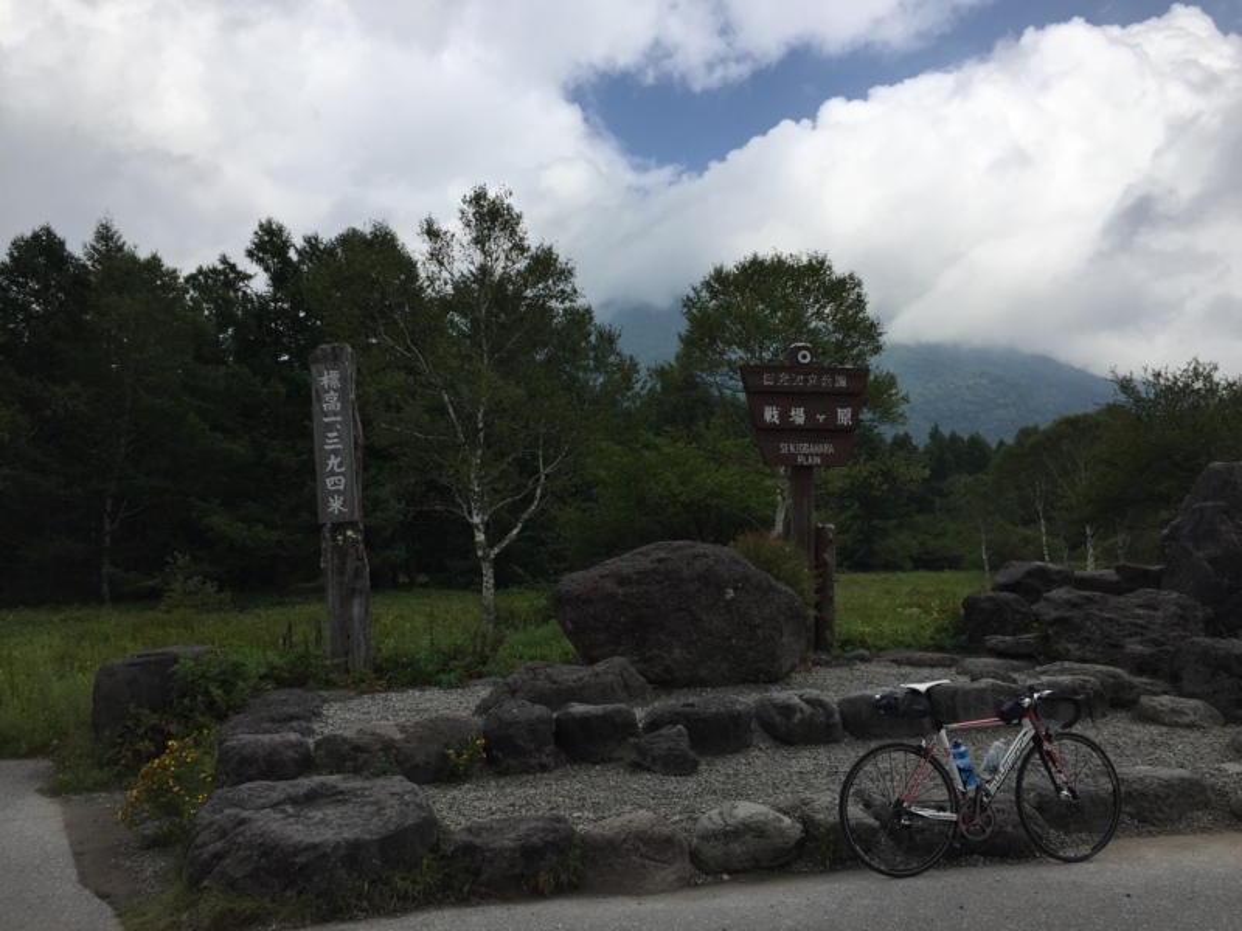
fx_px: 1041
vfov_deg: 48.2
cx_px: 621
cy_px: 466
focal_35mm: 29
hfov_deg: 61.7
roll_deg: +0.2
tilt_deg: +4.6
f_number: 2.2
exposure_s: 1/3300
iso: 32
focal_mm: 4.15
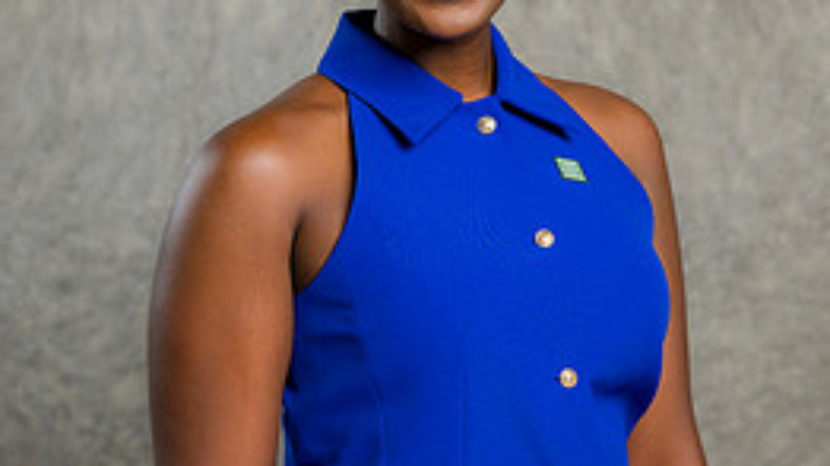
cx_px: 472
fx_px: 3365
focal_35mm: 153
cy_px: 298
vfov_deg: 7.9
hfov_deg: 14.1
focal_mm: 85
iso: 125
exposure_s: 1/200
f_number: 5
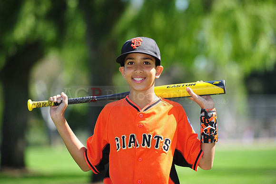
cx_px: 138
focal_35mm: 200
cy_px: 92
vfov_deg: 6.9
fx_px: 1532
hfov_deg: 10.3
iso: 200
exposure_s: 1/640
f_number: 4.5
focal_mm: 200
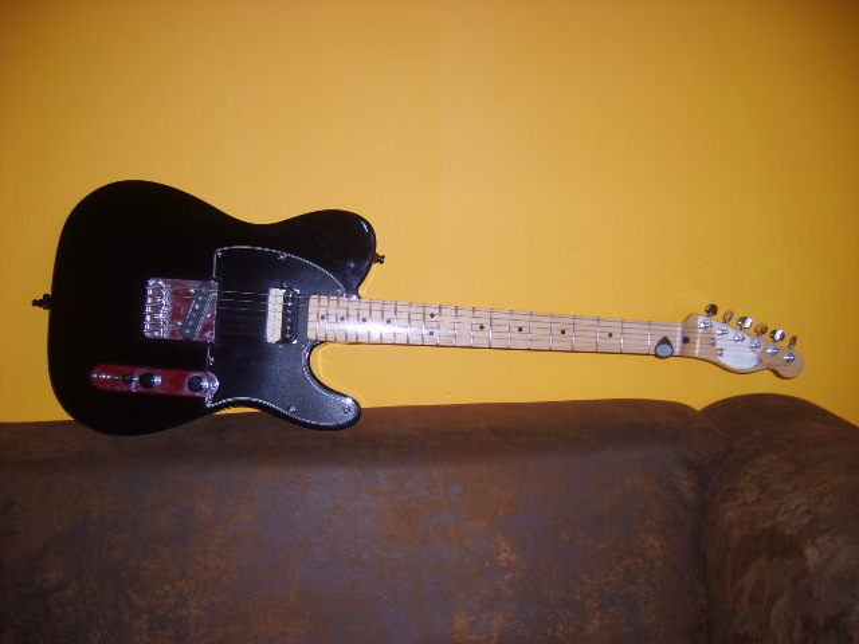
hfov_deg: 52.6
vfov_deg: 40.7
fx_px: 869
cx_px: 430
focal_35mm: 35
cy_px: 322
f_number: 2.8
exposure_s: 1/45
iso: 100
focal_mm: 5.8
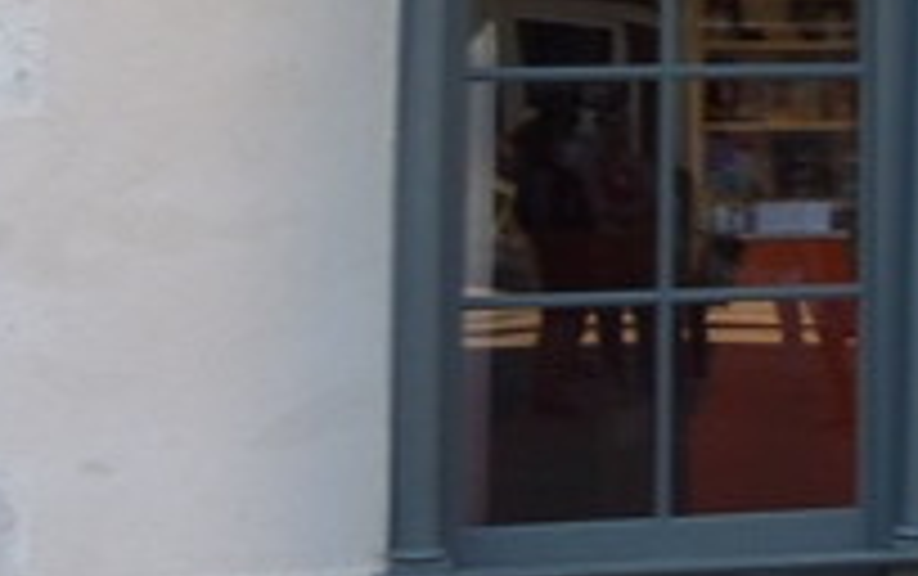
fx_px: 3331
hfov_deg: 14.2
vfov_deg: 9.7
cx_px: 1562
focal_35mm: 133
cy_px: -180
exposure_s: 1/80
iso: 80
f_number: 3.5
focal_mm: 5.3
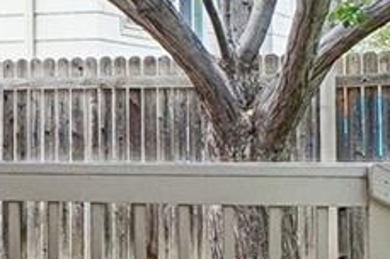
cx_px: -618
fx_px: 1363
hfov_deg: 12.1
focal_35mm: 126
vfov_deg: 10.8
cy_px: 128
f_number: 8
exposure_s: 1/30
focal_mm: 12
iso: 250
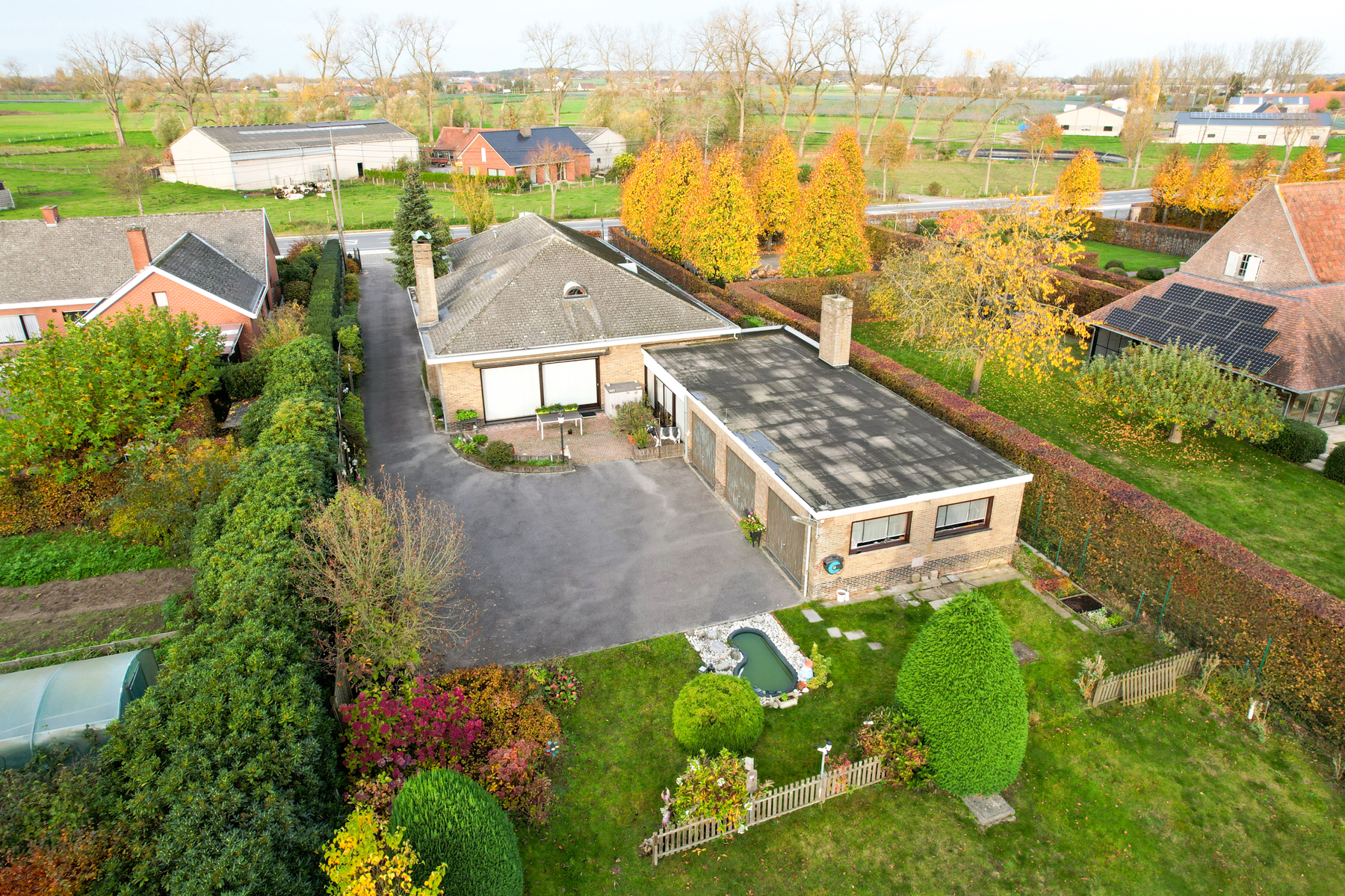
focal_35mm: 22
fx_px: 822
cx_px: 672
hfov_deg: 78.6
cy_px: 448
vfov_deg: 57.2
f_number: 2.8
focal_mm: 8.38
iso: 100
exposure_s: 1/240
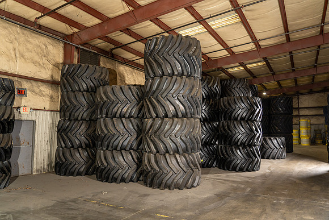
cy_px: 110
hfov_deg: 69.4
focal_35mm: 26
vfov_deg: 49.6
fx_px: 238
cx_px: 164
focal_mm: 26
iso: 1000
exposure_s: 1/60
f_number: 4
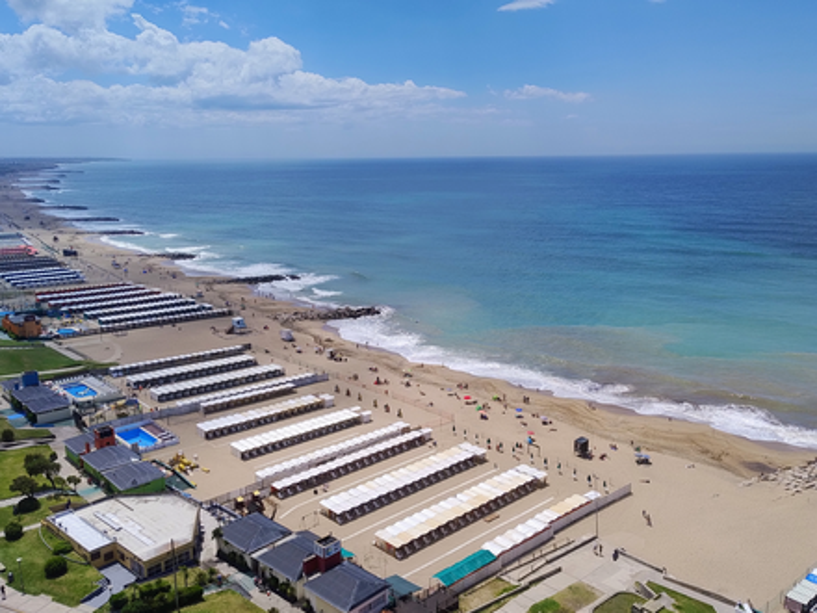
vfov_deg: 56.8
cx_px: 408
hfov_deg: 71.6
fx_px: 566
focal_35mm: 24
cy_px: 306
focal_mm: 5.56
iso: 100
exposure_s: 1/3065
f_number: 1.8
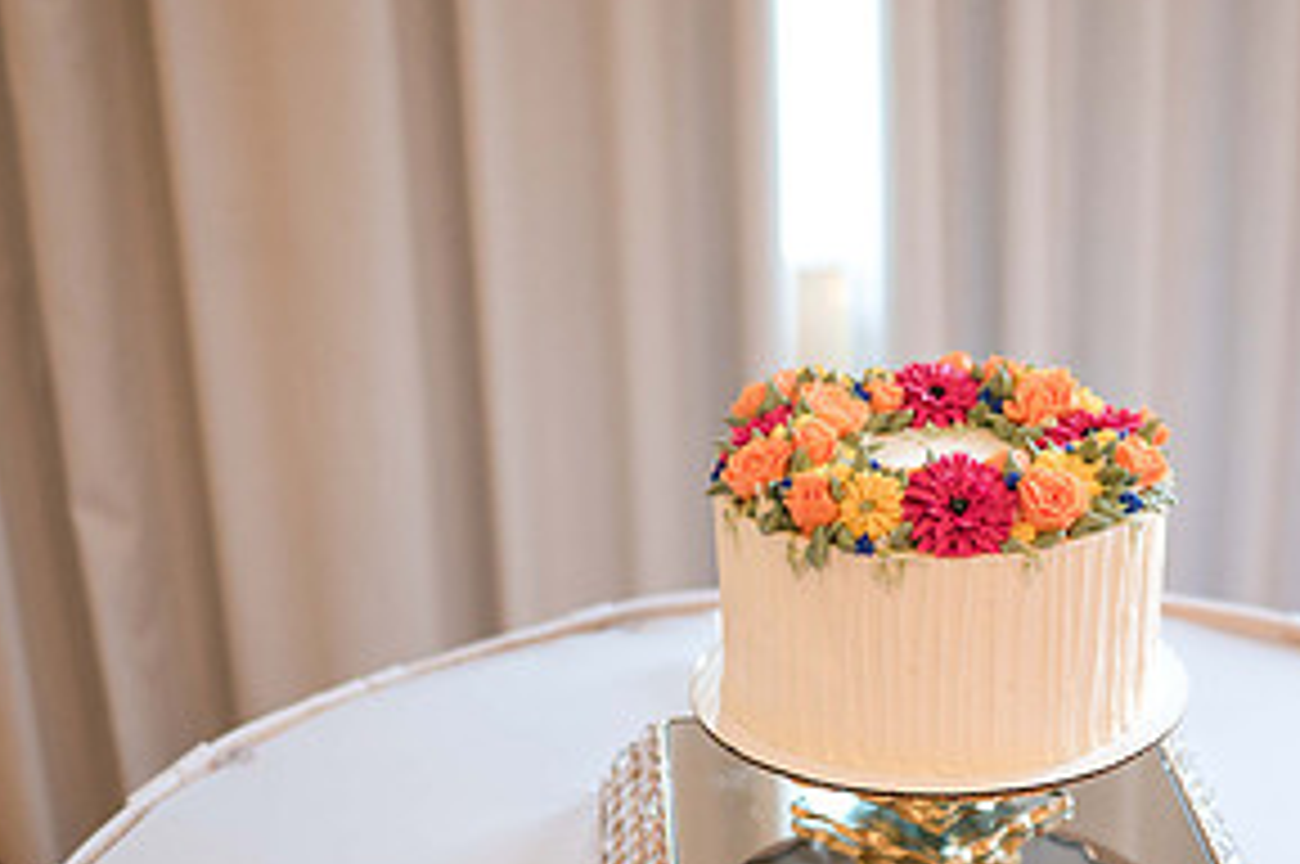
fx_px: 2777
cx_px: 955
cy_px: 610
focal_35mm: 77
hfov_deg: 26.1
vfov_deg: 17.6
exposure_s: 1/200
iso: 500
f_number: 1.8
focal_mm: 35
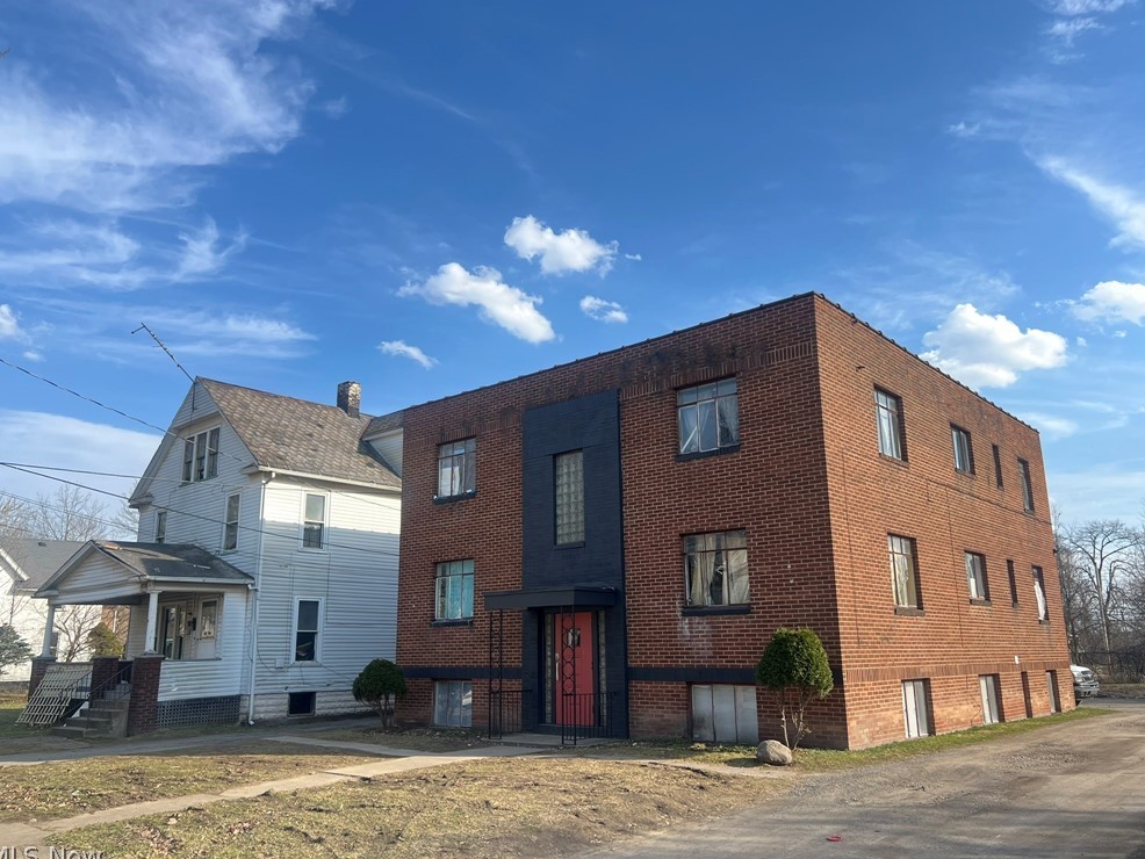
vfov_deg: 51.4
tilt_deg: +12.8
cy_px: 430
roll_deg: +0.6
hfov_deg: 65.3
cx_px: 576
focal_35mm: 27
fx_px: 893
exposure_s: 1/763
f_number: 1.5
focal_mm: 5.7
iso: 50
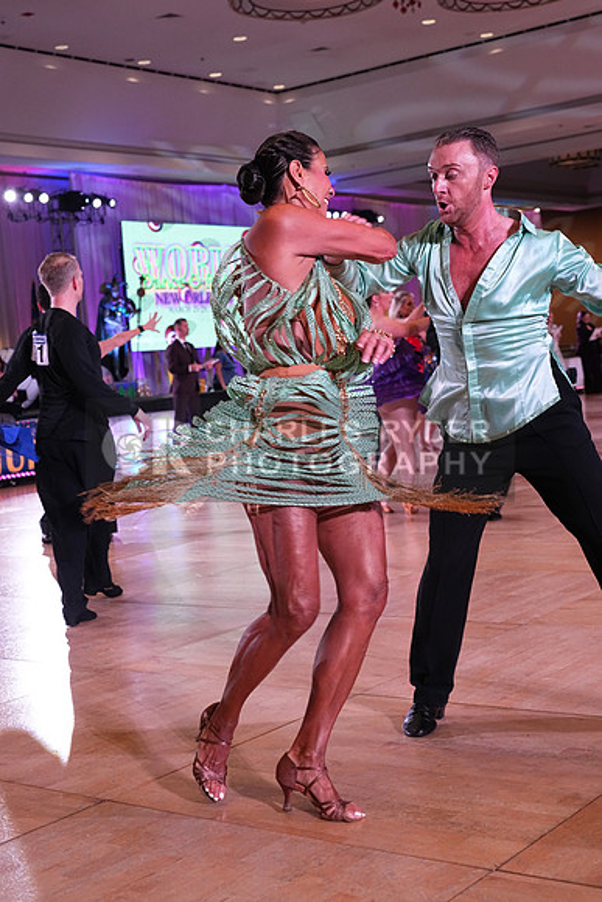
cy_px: 451
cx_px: 301
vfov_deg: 39.6
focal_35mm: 50
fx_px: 1253
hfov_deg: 27.0
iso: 3200
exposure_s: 1/400
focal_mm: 50
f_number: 5.6
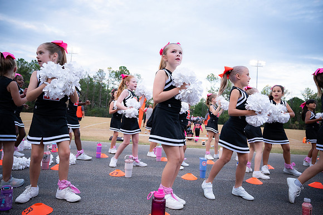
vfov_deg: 48.7
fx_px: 238
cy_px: 108
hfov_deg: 68.4
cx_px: 162
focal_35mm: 26
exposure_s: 1/400
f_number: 4
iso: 1250
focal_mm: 26.5
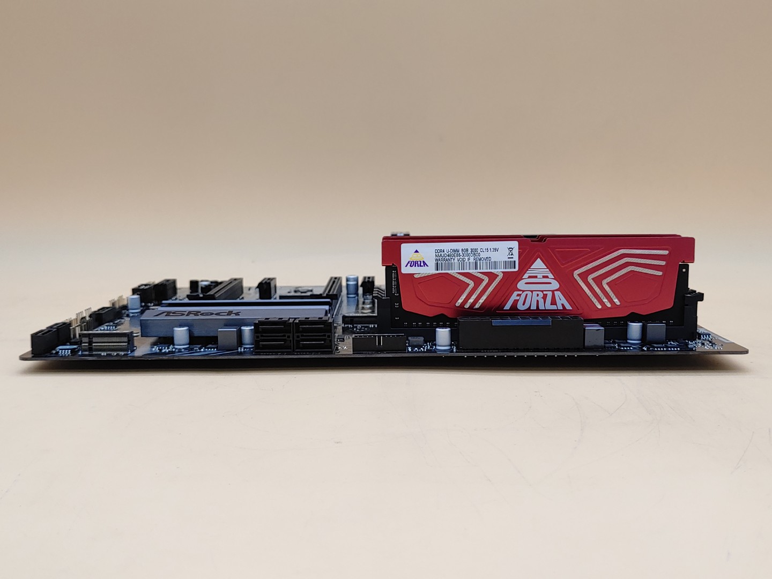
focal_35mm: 36
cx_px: 386
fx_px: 803
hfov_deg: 51.4
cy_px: 290
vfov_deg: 39.7
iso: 50
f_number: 1.8
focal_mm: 4.36
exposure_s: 1/123
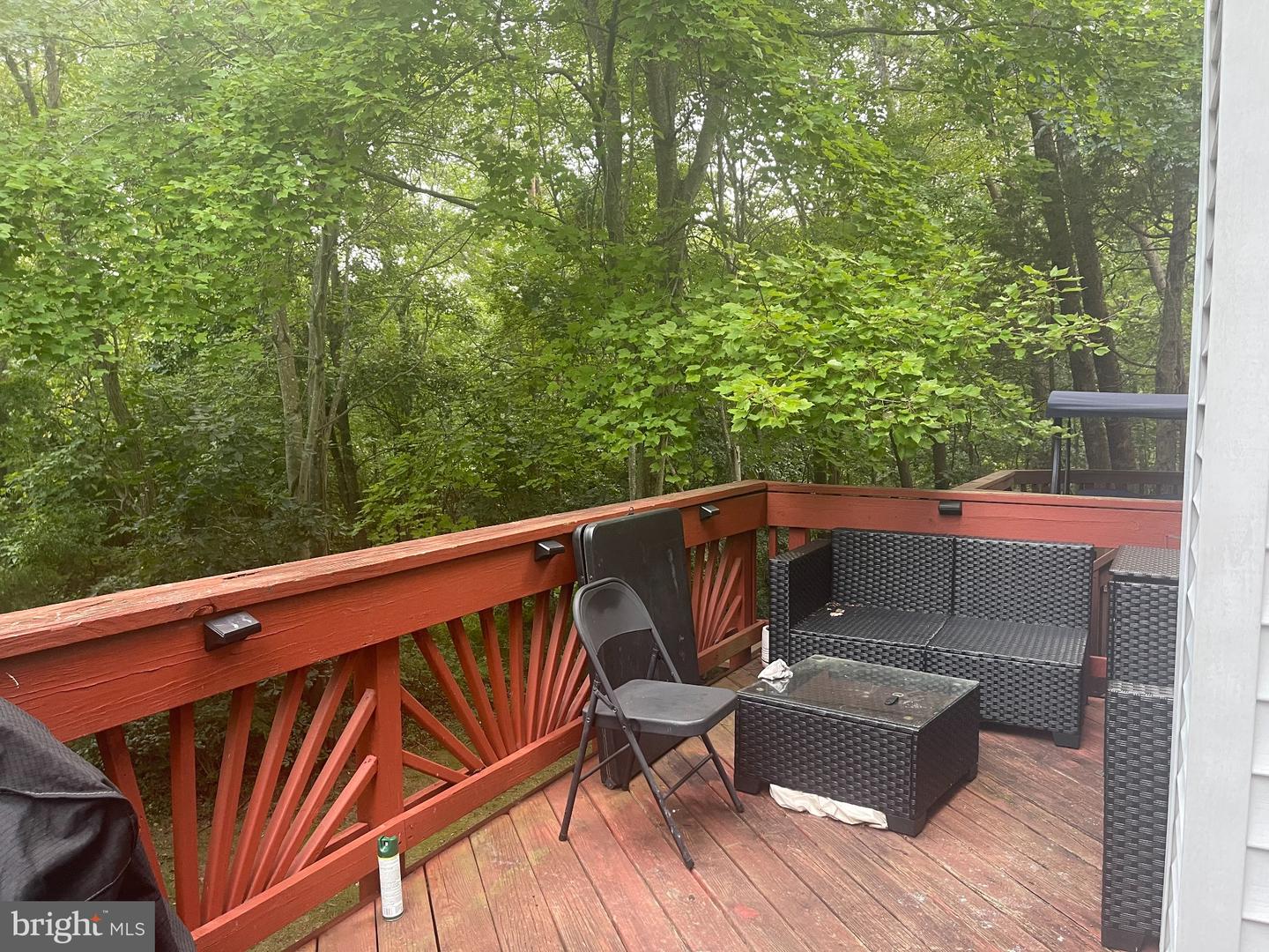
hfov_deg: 69.4
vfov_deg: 54.9
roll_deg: -0.8
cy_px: 476
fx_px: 916
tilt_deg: -4.1
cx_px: 634
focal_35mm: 25
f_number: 1.6
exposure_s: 1/60
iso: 160
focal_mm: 5.1
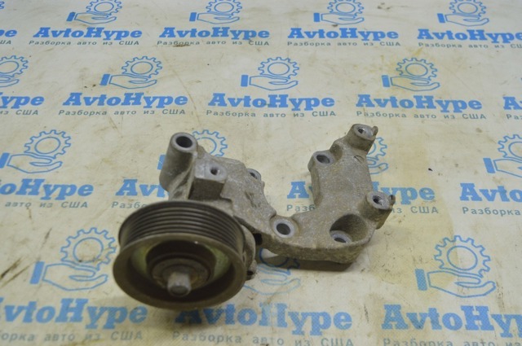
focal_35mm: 42
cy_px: 173
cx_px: 261
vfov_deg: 31.8
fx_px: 608
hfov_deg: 46.5
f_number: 5.6
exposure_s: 1/40
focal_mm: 28
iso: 400
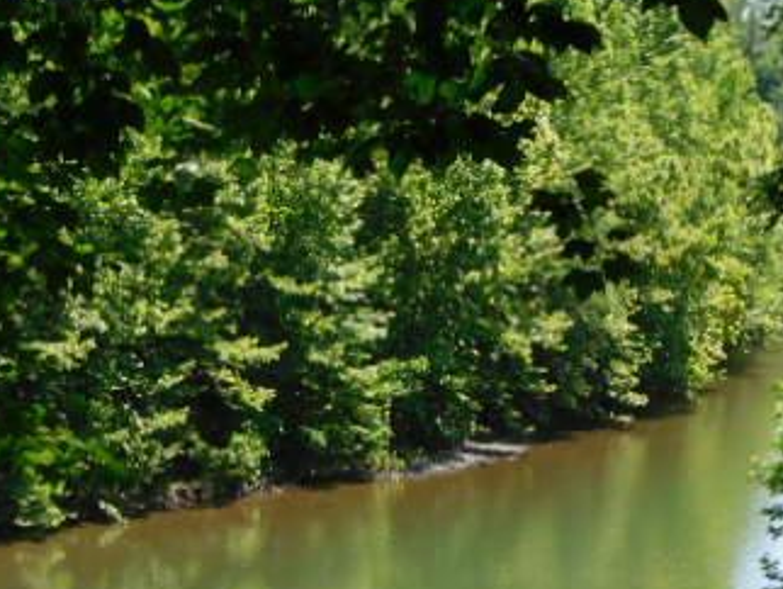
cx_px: 280
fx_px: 2965
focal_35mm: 131
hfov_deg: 15.0
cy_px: 548
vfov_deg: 11.3
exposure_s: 1/400
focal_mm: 11.7
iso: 125
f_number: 4.2
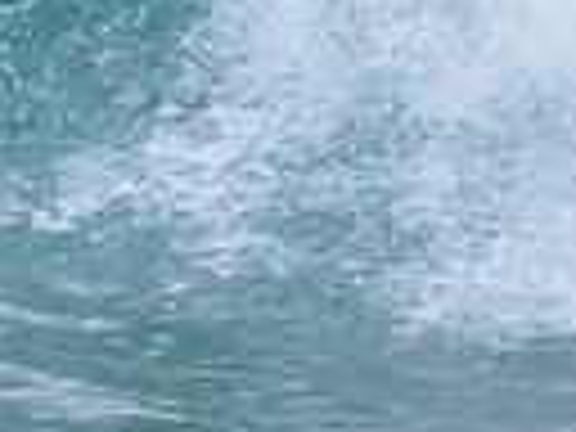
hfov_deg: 0.6
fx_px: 57906
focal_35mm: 3480
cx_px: -644
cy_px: 2
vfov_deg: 0.4
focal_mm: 800
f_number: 11
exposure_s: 1/2000
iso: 2800
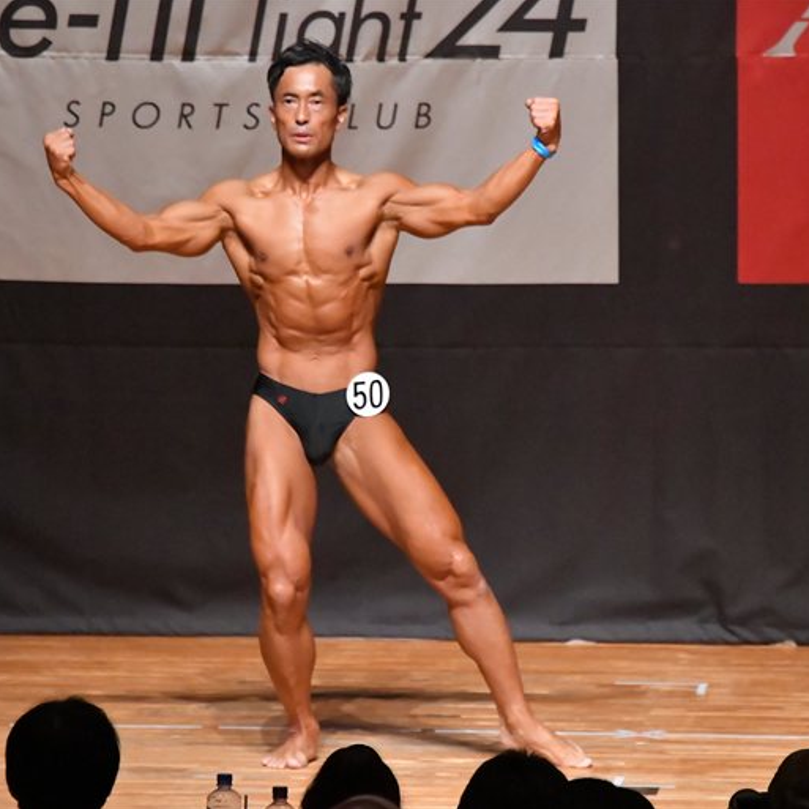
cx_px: 378
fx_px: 10180
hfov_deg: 4.6
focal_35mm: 385
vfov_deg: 4.6
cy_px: 404
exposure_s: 1/400
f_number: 5.6
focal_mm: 200
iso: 12800
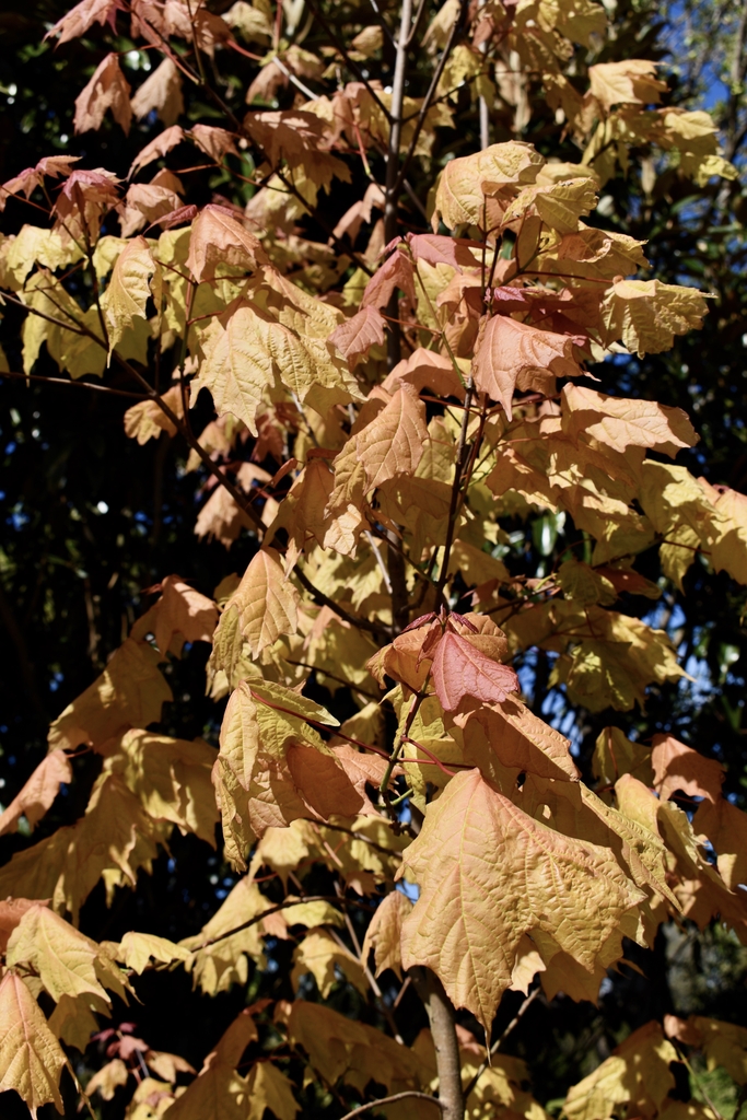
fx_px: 1353
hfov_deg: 30.9
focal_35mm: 44
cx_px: 374
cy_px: 560
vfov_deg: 45.0
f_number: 9
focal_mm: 29
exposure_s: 1/320
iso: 100
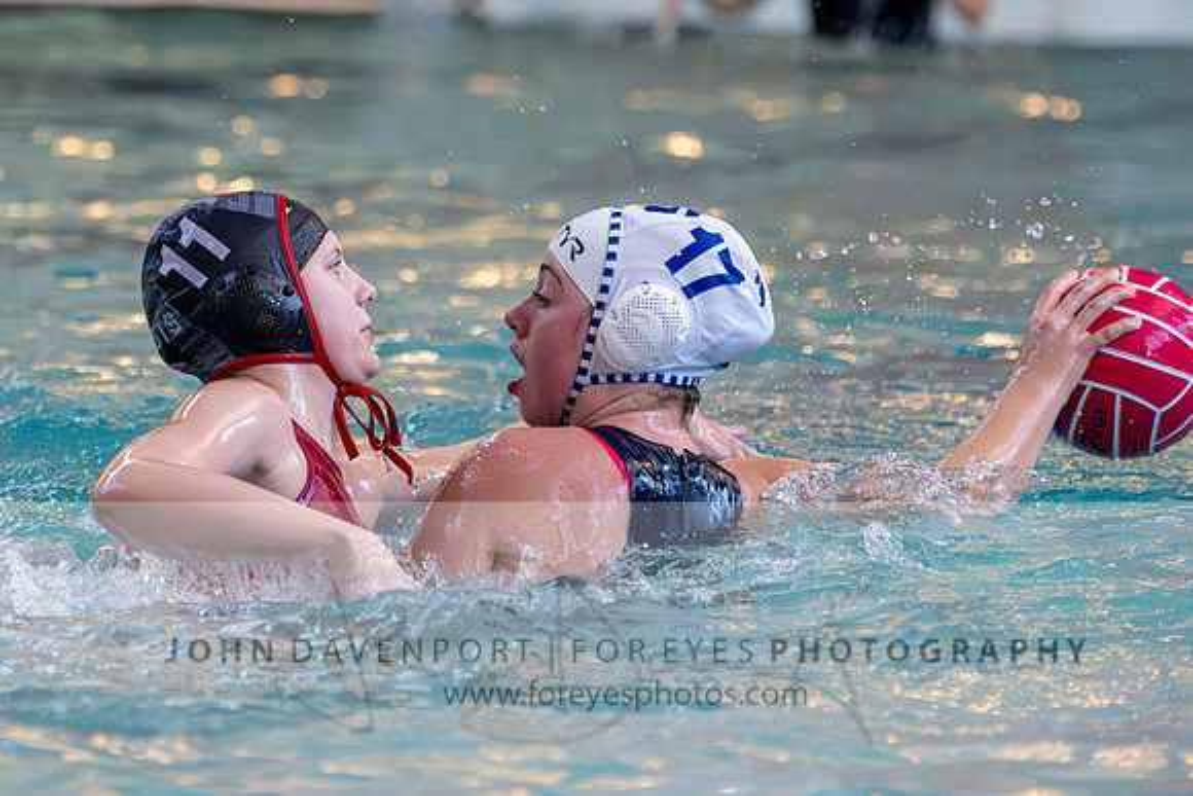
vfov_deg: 4.2
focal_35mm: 325
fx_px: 10757
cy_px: 134
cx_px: 200
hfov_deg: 6.3
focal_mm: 195
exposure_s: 1/1000
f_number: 4
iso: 20000
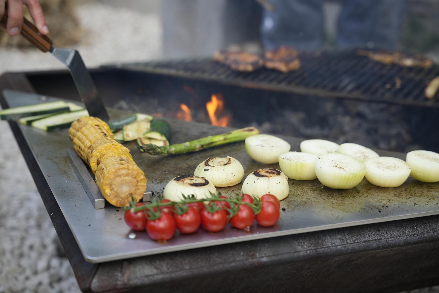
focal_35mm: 70
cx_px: 220
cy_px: 146
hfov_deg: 28.8
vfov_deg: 19.5
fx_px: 854
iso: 250
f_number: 3.5
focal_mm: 70
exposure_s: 1/200
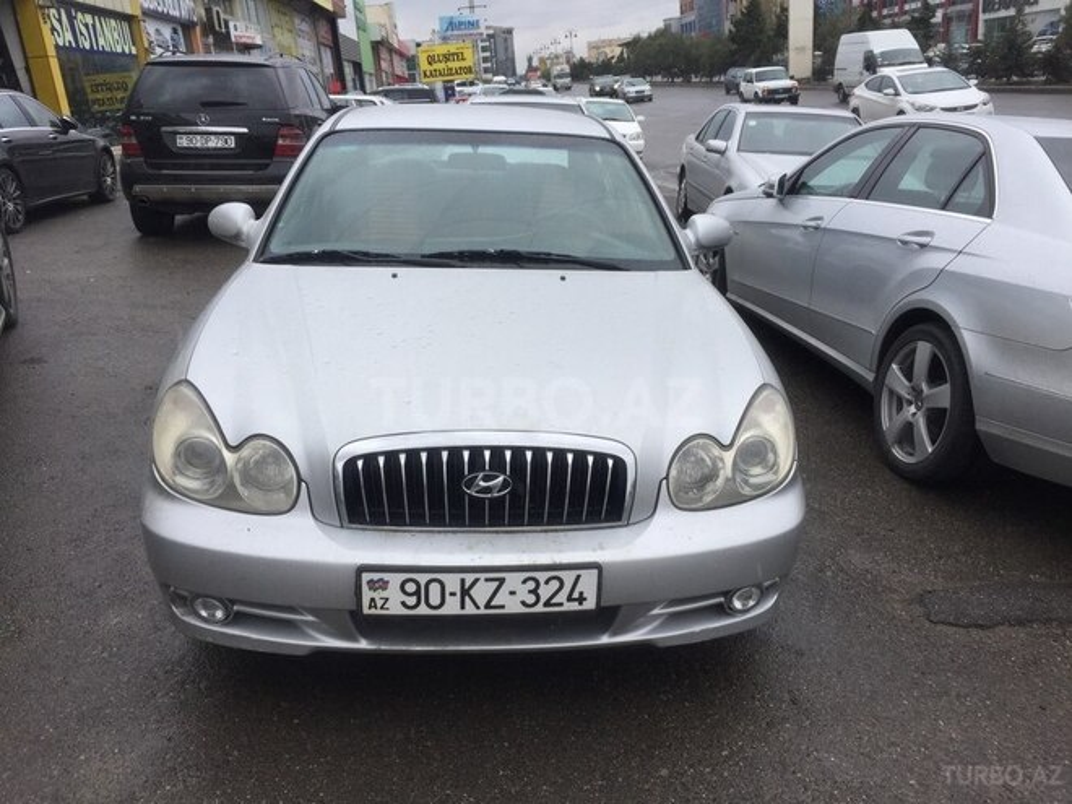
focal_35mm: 29
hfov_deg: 61.7
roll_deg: +5.0
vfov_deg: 48.2
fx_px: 898
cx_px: 536
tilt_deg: -18.3
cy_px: 402
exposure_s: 1/942
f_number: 2.2
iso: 32
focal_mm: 4.15
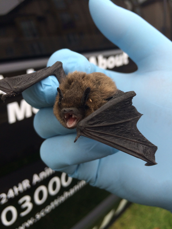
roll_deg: +2.5
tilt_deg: -30.7
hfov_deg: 48.2
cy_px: 114
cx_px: 86
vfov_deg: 61.7
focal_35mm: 29
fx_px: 192
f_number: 2.2
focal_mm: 4.15
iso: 32
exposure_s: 1/488
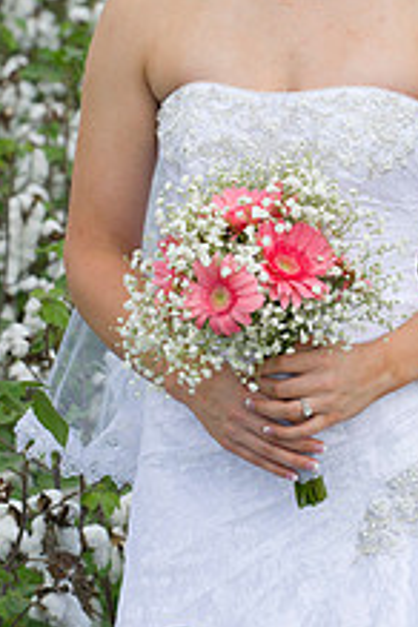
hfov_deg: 5.1
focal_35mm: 267
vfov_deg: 7.7
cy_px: 223
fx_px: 4650
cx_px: 293
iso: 250
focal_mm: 130
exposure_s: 1/250
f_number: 8
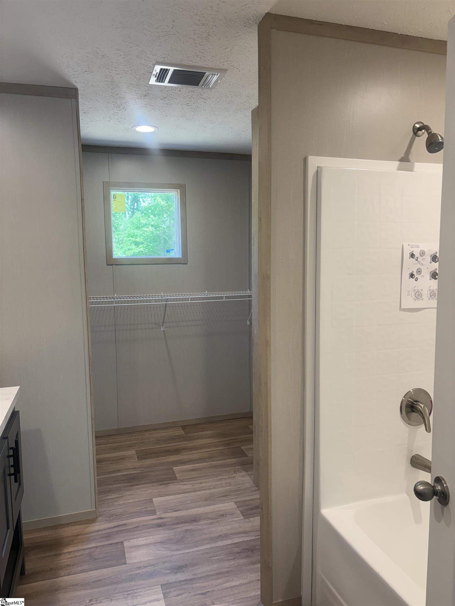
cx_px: 228
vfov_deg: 67.3
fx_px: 456
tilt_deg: -3.1
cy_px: 303
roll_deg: -1.3
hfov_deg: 53.1
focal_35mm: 26
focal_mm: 5.96
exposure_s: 1/120
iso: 80
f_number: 1.6
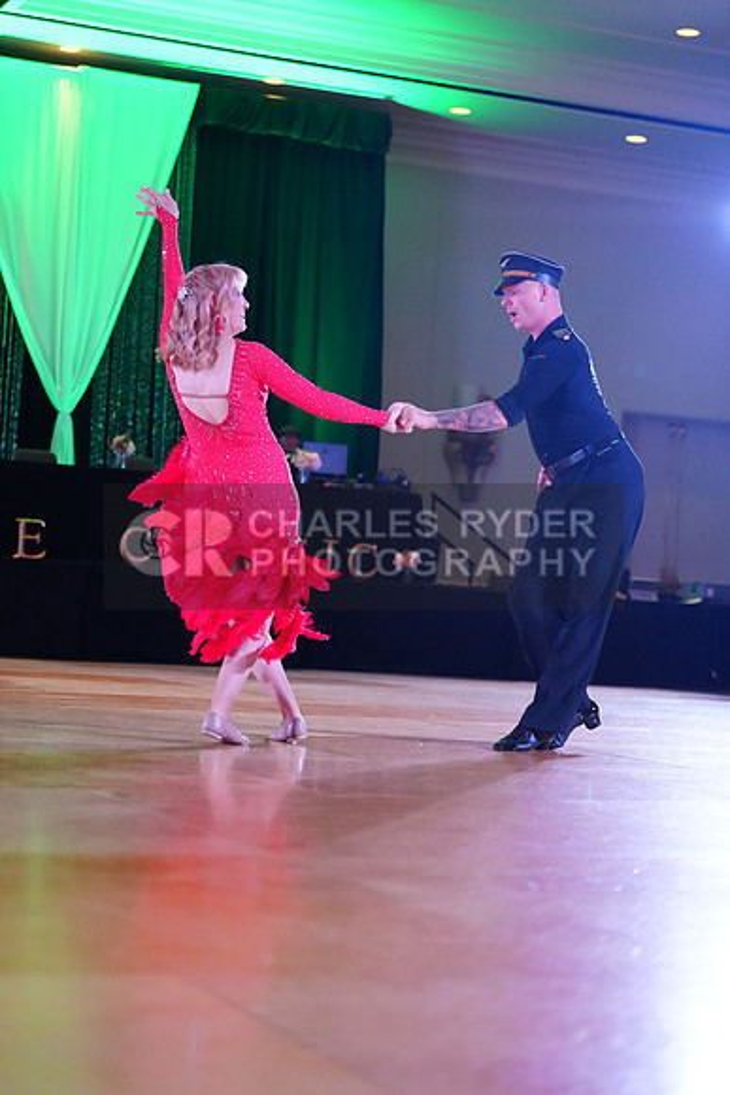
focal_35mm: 70
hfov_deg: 19.5
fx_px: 2128
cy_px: 548
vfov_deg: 28.8
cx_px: 365
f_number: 2.8
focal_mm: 70
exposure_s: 1/400
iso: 6400
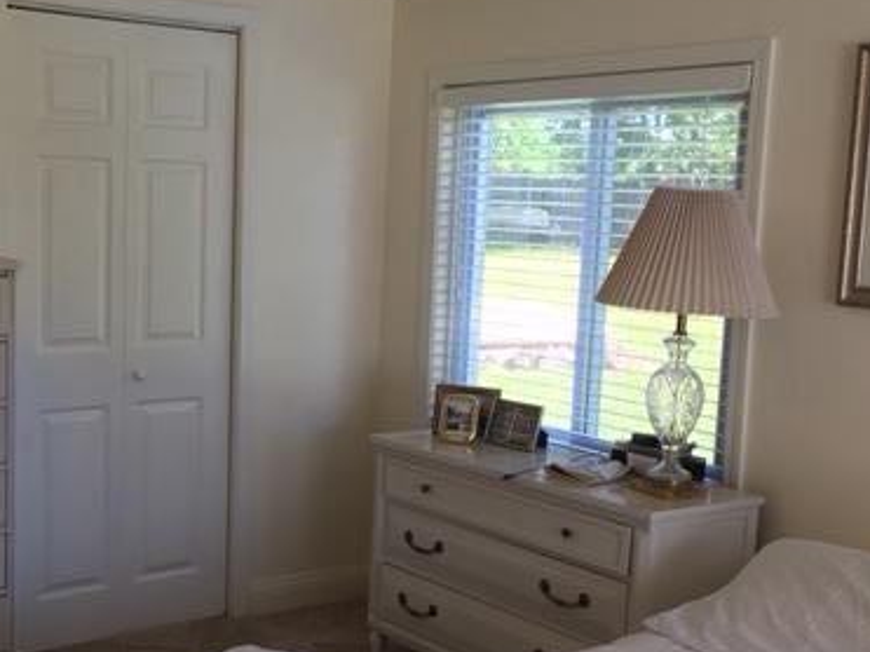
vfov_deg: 29.1
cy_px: 340
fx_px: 1256
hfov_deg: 38.0
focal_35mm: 50
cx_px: 335
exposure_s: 1/40
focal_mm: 4.15
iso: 25
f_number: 2.2
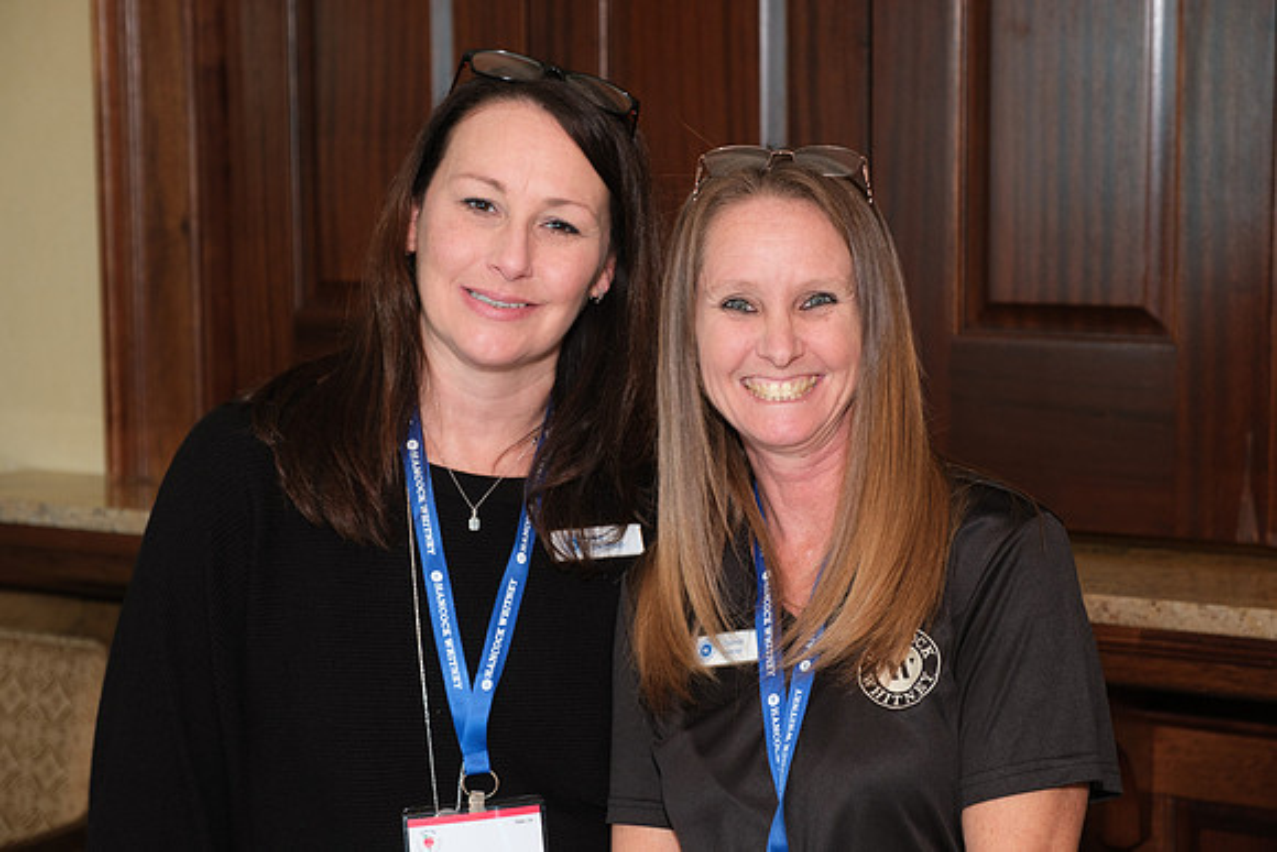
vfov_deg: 18.2
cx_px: 638
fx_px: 2661
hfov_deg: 27.0
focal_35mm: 75
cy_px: 426
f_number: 4
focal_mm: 50
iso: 1000
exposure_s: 1/125
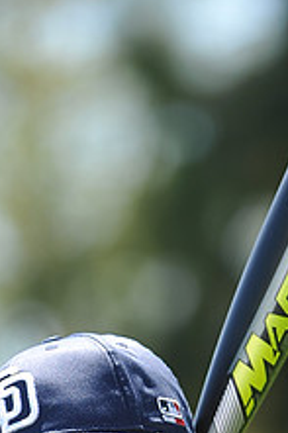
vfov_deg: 3.9
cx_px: 104
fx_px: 6297
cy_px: 558
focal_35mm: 524
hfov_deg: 2.6
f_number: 4.5
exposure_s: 1/500
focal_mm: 200
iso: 200
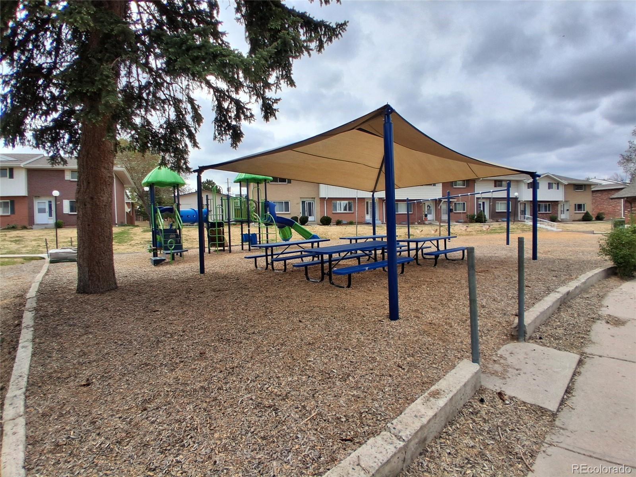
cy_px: 238
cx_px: 318
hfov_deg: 91.0
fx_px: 312
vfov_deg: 74.7
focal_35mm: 17
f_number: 2.2
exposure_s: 1/1330
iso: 50
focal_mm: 1.4
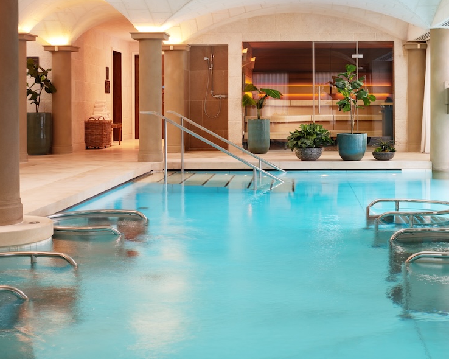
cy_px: 112
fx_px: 757
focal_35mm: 57
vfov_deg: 26.5
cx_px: 290
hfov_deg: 32.8
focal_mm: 35
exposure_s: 1/250
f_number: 16
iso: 160
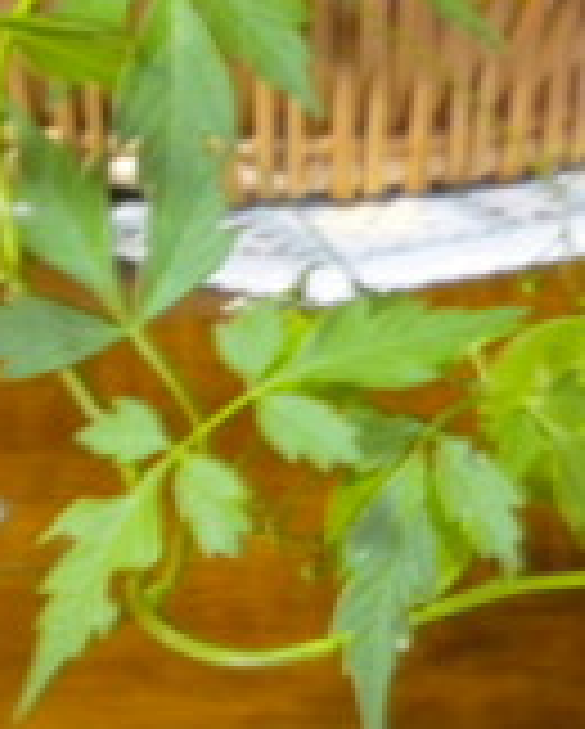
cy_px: 310
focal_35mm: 184
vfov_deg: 10.5
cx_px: 558
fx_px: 3975
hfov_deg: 8.4
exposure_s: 1/16.1
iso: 400
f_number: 4.6
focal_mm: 12.3
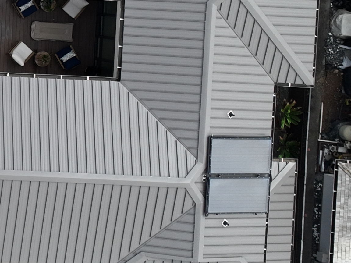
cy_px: 6
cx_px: -273
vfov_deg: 13.3
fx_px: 1115
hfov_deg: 15.5
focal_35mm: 110
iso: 120
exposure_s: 1/1000
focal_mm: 12.29
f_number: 2.8
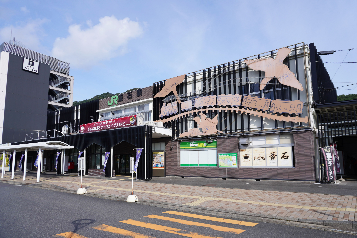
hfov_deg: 73.7
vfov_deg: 53.1
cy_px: 119
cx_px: 178
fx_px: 238
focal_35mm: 24
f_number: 5
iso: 100
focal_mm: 16
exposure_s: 1/800
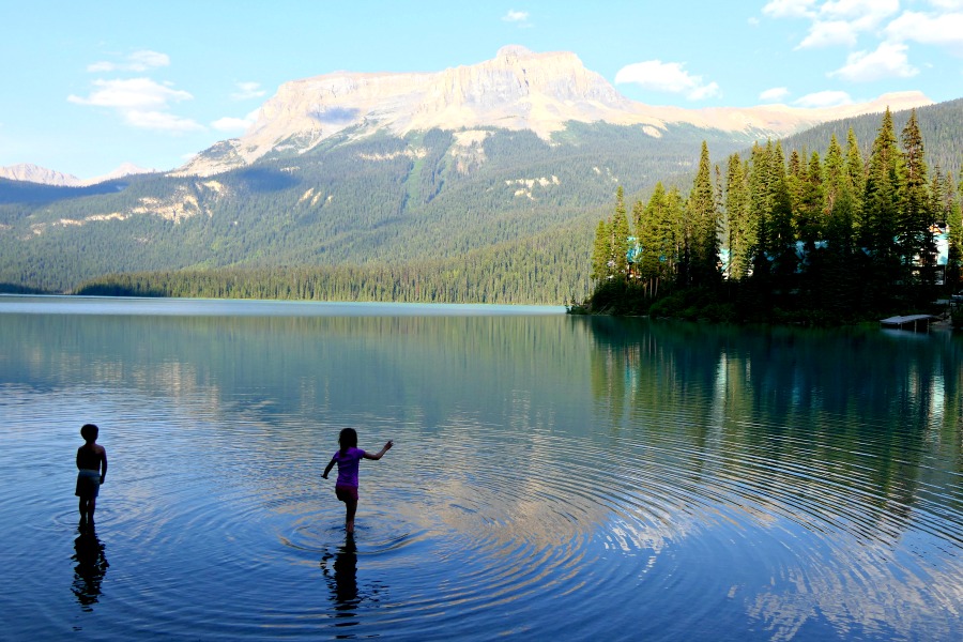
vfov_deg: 45.0
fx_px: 776
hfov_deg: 63.7
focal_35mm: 29
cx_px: 482
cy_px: 321
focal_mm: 10.7
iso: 125
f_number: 4
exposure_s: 1/400
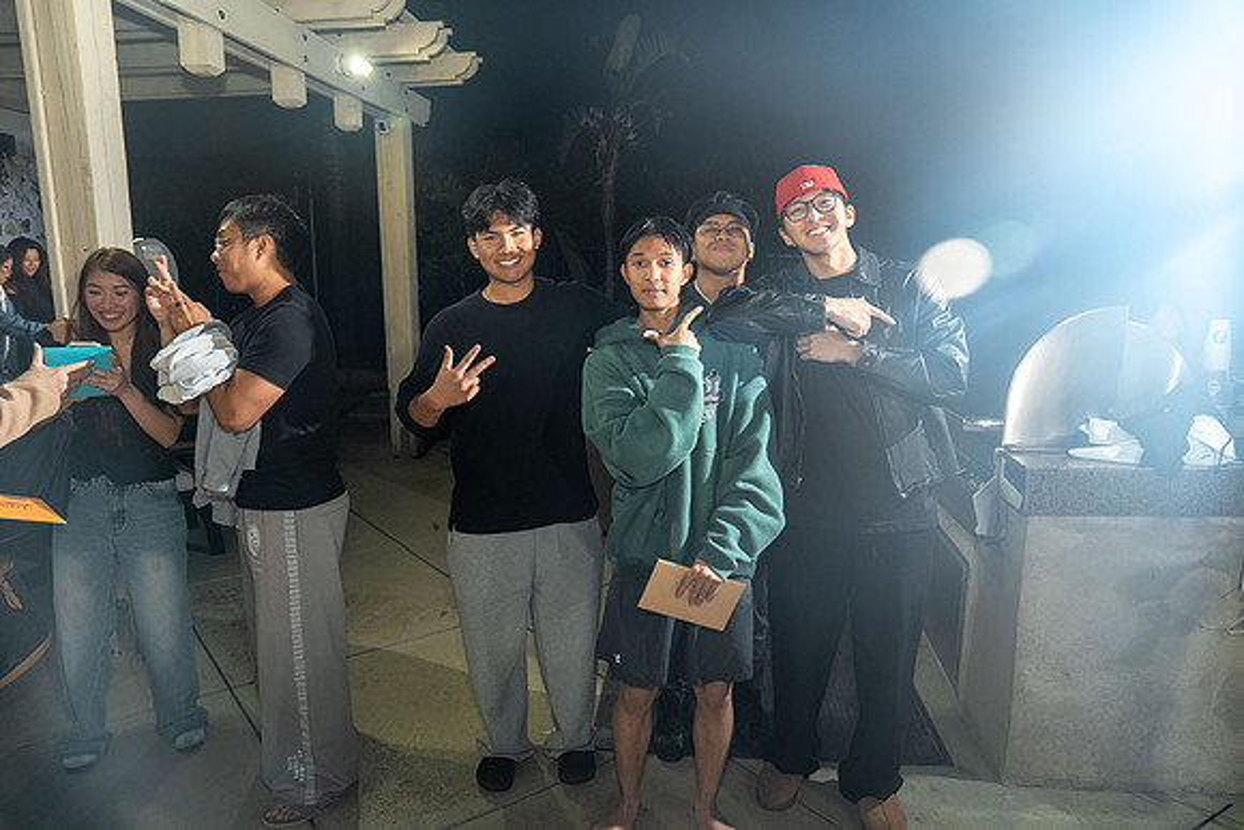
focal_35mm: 24
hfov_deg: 73.7
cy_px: 415
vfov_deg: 53.2
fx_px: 829
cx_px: 622
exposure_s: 1/160
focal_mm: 24
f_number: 4.5
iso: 640
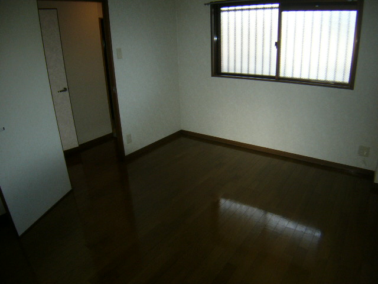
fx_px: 382
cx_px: 189
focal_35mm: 35
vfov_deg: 40.7
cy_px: 142
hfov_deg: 52.6
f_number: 2.8
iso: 100
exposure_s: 1/60
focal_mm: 5.8
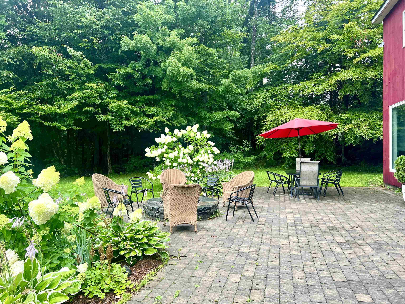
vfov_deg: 53.1
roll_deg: +1.5
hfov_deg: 67.3
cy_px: 152
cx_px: 202
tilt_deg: -0.6
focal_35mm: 26
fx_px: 304
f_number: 1.5
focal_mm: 5.7
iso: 64
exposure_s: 1/153
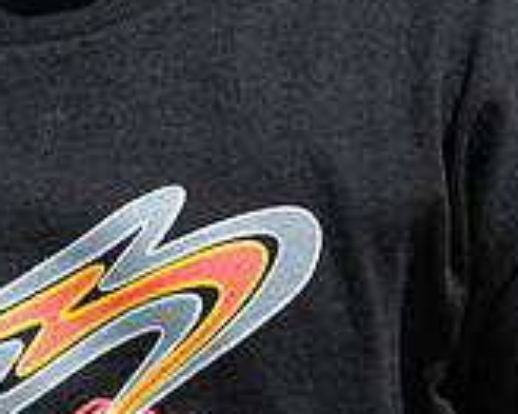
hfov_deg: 1.3
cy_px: -420
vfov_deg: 1.0
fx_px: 22891
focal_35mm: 1494
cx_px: 264
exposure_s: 1/1600
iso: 200
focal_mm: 300
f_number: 4
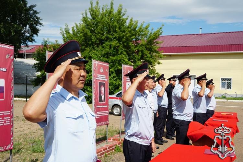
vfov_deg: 30.8
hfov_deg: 45.0
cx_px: 122
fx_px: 294
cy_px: 81
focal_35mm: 44
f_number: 5
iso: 100
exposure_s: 1/800
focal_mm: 29
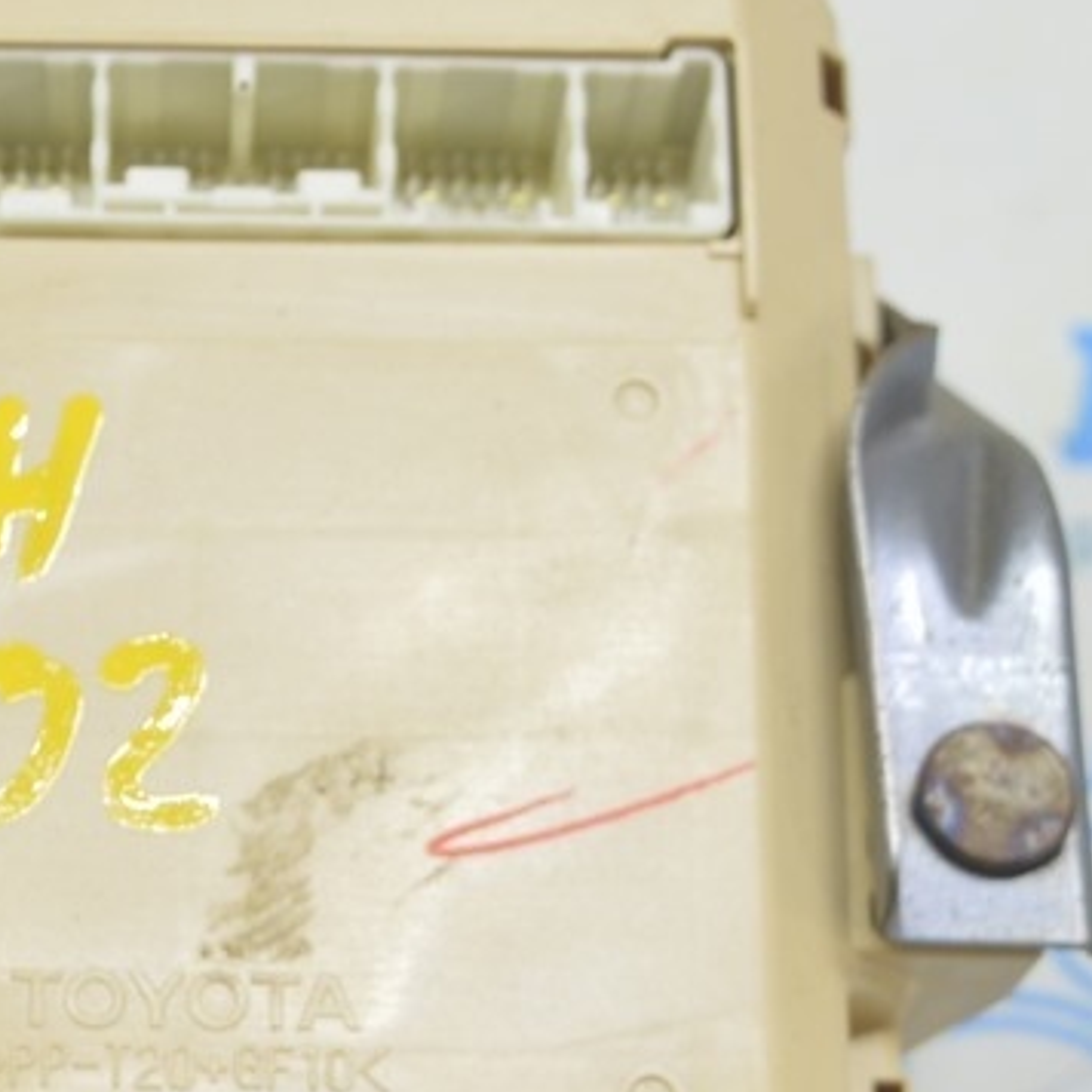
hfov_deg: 15.7
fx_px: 3926
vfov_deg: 15.8
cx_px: 129
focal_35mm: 110
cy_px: 768
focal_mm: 30
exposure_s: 1/20
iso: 400
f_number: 5.6
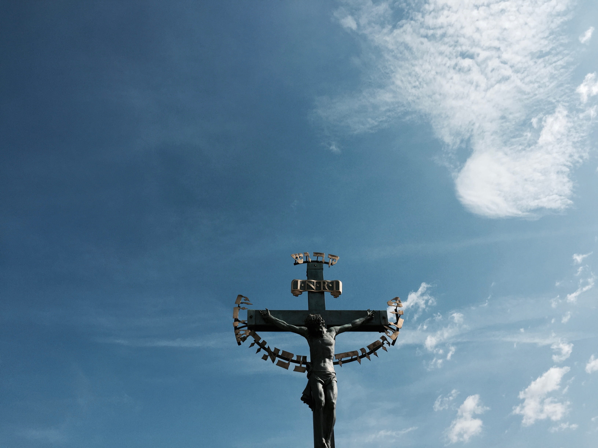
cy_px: 224
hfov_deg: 61.7
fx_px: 501
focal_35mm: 29
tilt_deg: +39.5
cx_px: 299
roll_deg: +0.0
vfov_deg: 48.2
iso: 32
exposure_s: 1/3597
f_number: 2.2
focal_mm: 4.15
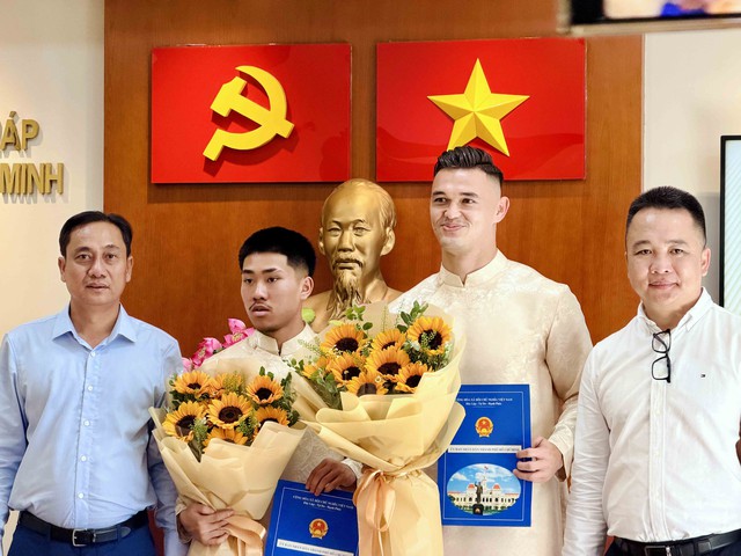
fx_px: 2141
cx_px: 370
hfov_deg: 19.6
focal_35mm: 100
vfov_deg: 14.8
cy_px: 278
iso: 400
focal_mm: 16.89
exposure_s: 1/112
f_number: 2.8
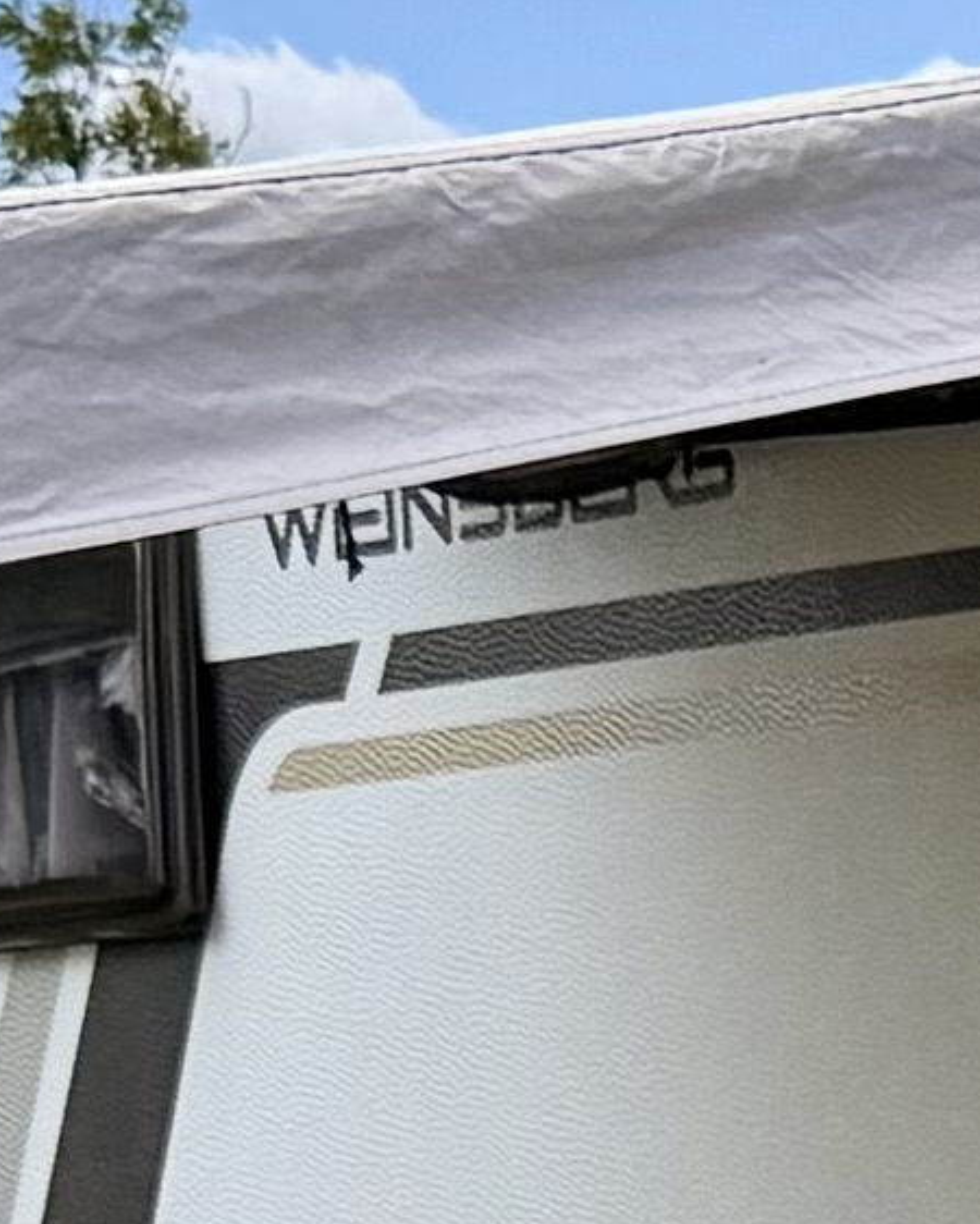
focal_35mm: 238
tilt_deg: -7.2
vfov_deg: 7.7
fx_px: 8624
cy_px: 2572
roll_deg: +2.0
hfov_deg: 6.2
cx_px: 2319
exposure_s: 1/4673
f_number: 1.78
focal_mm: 6.76
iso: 100
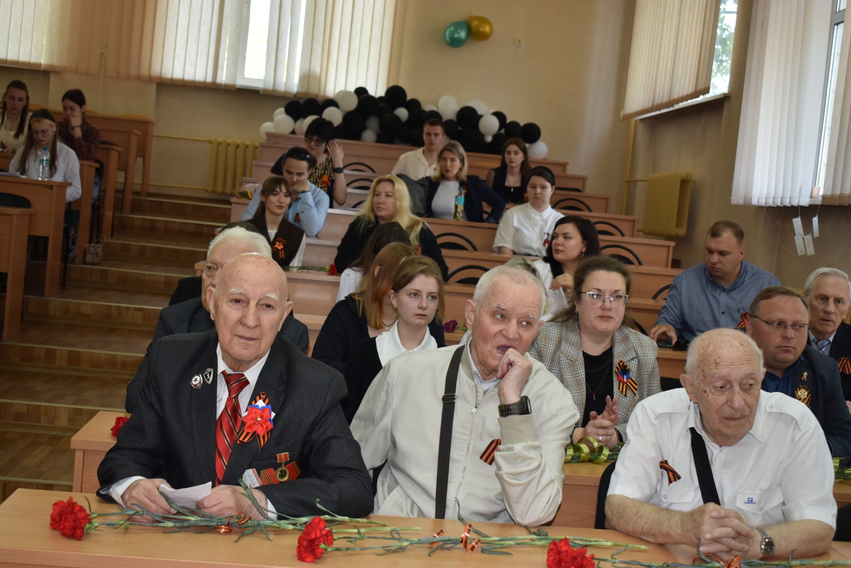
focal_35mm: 46
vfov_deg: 28.9
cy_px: 284
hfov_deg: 42.3
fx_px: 1099
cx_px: 426
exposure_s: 1/100
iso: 280
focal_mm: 31
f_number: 4.2
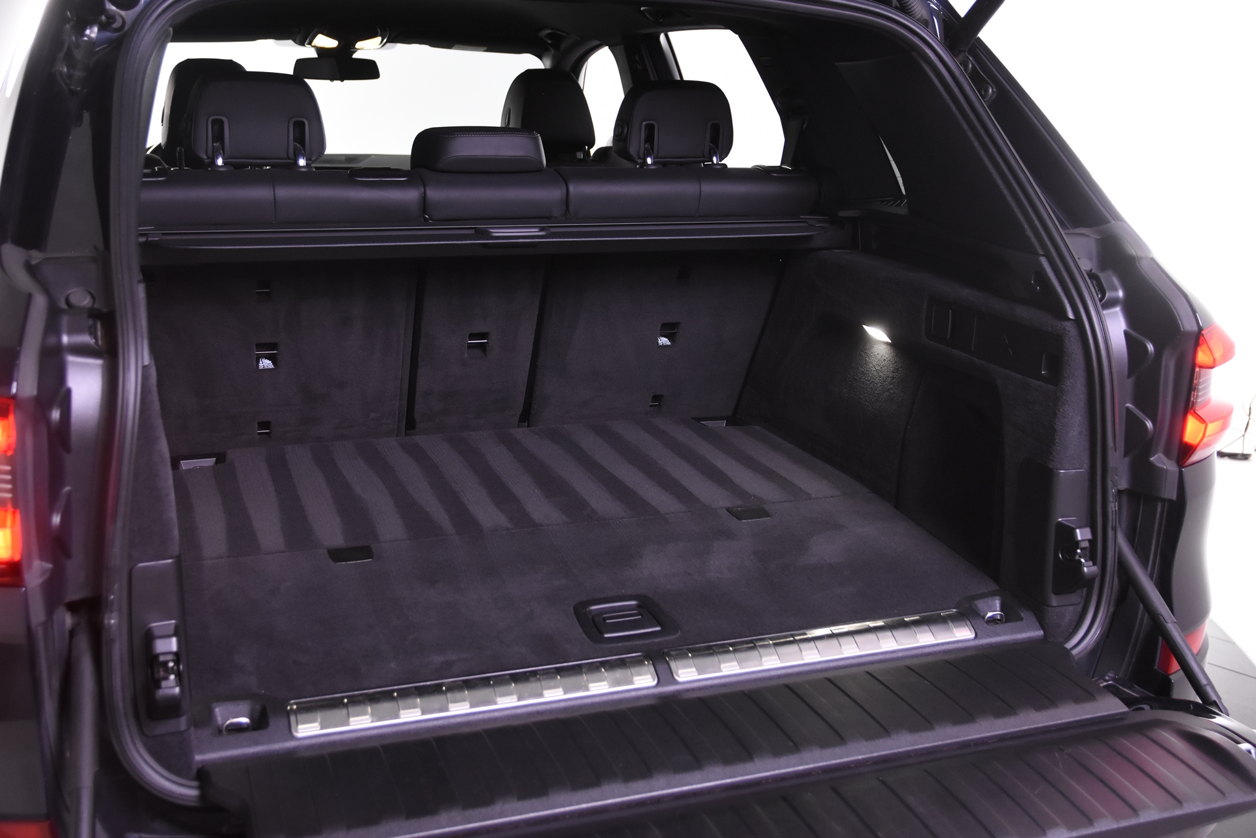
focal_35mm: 39
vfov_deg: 34.2
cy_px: 419
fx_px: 1361
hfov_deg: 49.6
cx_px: 628
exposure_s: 1/60
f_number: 4
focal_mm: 26
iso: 1600
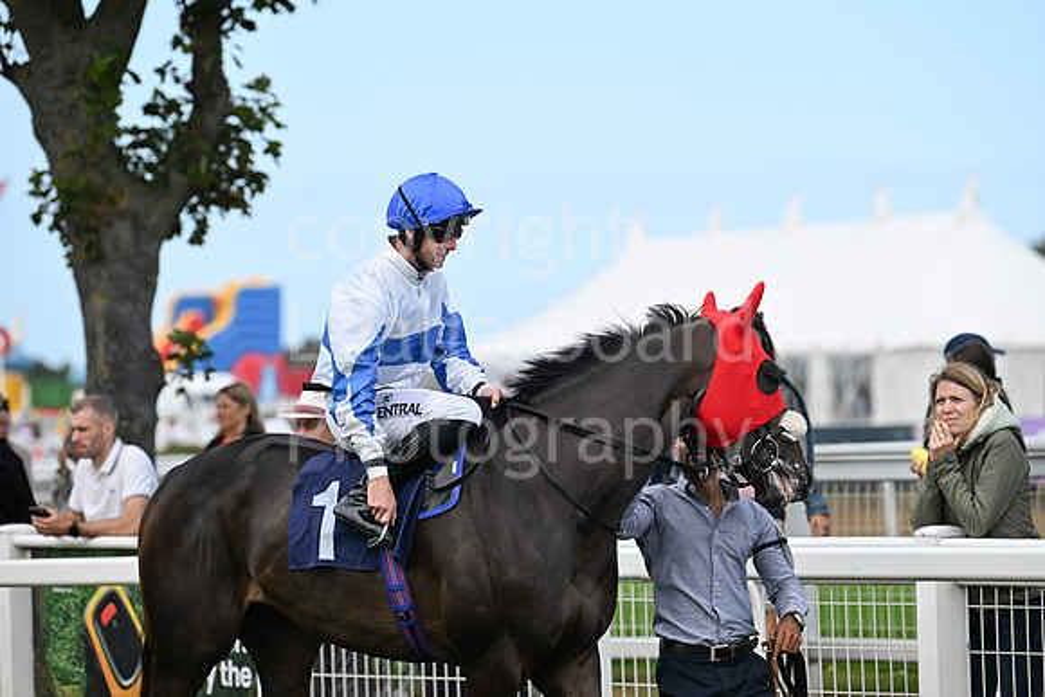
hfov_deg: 10.3
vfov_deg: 6.9
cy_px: 348
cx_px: 522
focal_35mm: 200
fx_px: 5807
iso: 800
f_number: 4.5
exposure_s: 1/3200
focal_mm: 200
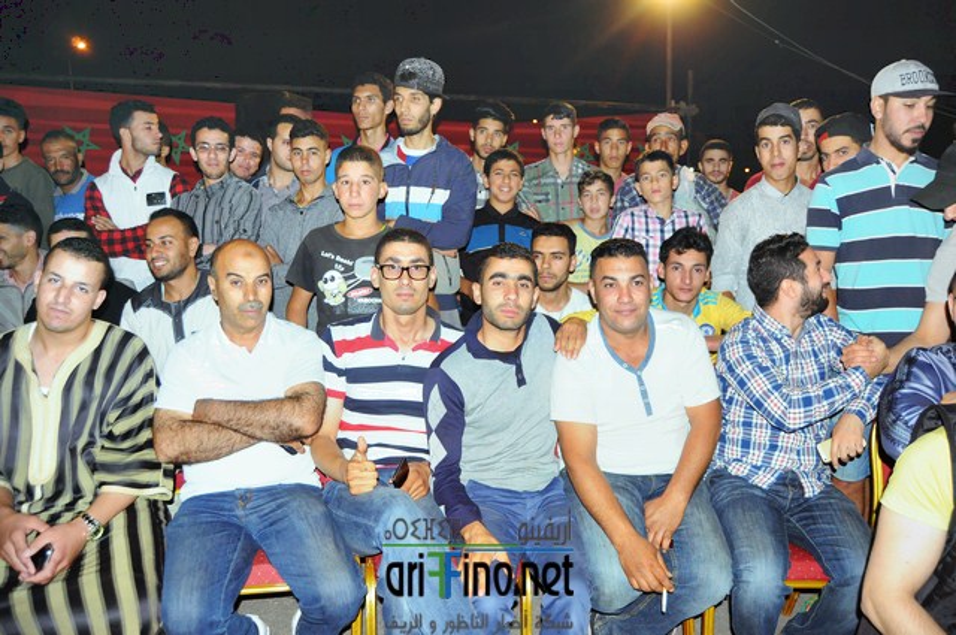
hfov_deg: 67.4
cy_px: 318
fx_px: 716
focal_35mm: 27
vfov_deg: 47.8
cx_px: 478
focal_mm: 18
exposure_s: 1/60
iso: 800
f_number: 4
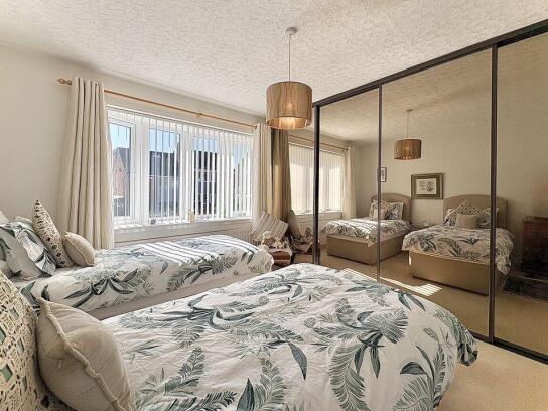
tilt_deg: +0.2
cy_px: 193
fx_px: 237
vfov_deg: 81.7
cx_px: 278
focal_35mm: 15
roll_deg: -0.7
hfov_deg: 98.2
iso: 40
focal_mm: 2.22
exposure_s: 1/821
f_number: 2.2
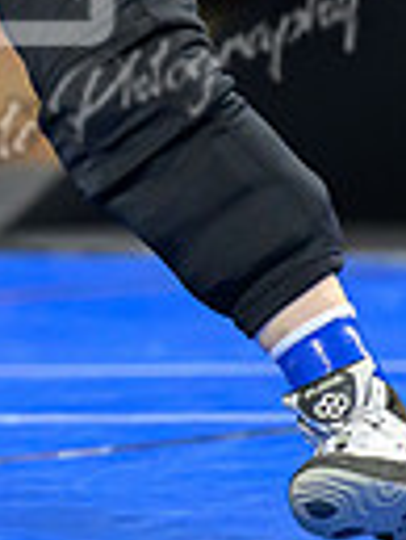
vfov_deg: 1.6
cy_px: -53
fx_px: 19391
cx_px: -457
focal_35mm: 1242
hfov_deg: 1.2
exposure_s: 1/800
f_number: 2.8
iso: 3200
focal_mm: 200
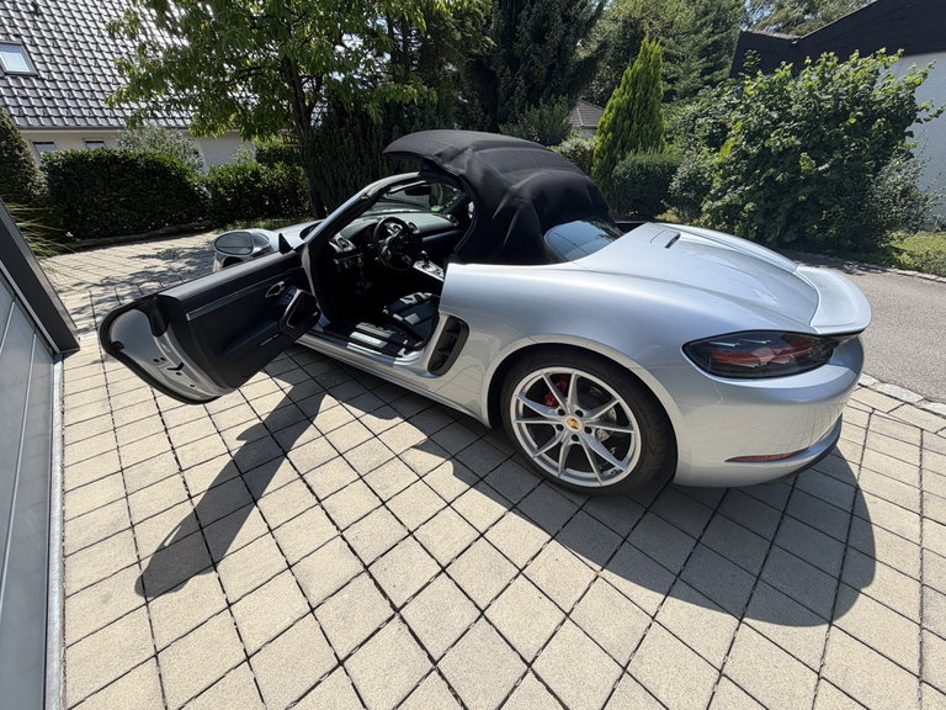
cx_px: 473
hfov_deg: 102.1
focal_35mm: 14
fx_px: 383
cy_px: 355
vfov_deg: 85.7
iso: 25
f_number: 2.2
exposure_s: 1/770
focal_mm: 2.22
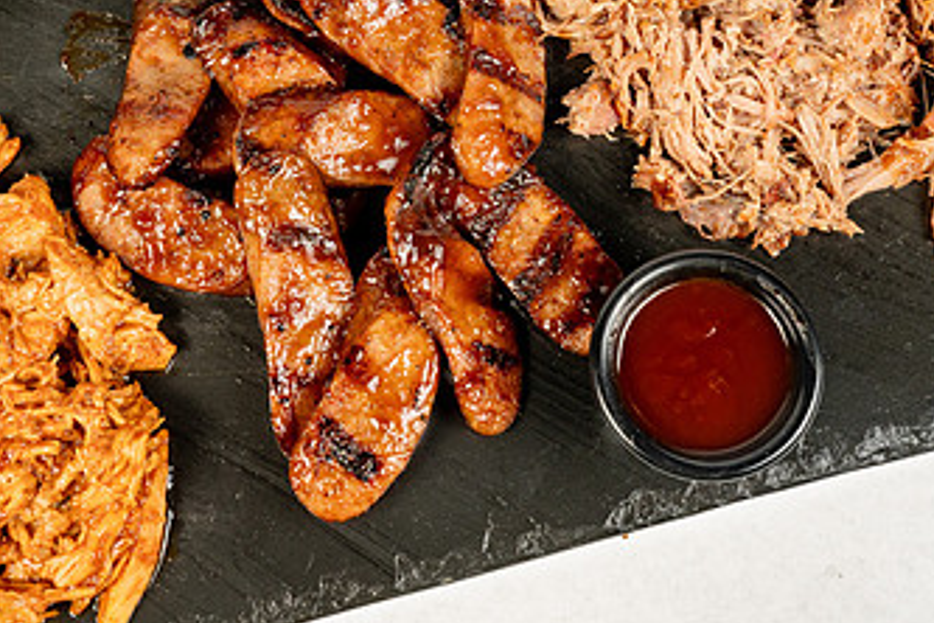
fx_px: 1764
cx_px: 376
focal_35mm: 68
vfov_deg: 19.8
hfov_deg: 29.6
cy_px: 133
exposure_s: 1/200
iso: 800
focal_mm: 39
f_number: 11
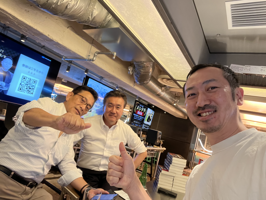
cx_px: 133
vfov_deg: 58.9
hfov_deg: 73.9
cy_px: 100
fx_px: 177
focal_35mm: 23
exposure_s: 1/42
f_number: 2.2
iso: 320
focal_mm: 2.71
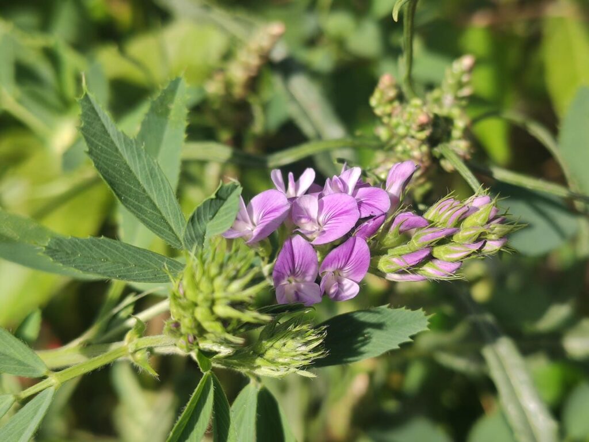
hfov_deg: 36.8
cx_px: 294
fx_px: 885
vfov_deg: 28.0
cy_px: 221
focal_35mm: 52
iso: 112
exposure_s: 1/686
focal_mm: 4.77
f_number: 1.75
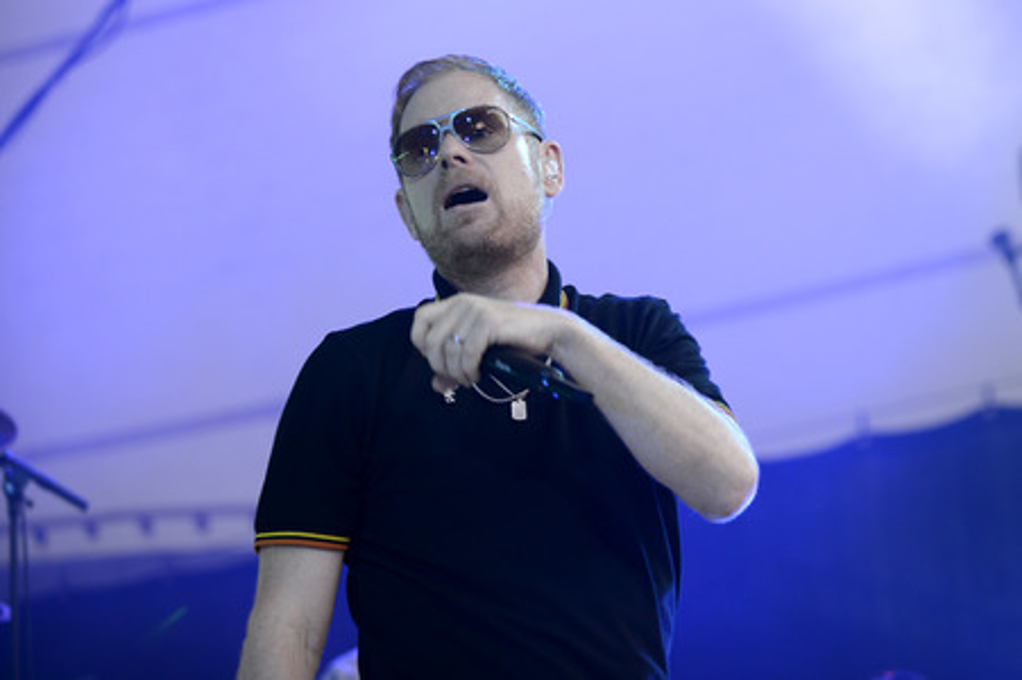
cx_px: 511
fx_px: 2440
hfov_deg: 23.7
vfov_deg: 15.9
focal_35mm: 86
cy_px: 340
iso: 800
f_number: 2.8
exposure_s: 1/250
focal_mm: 86
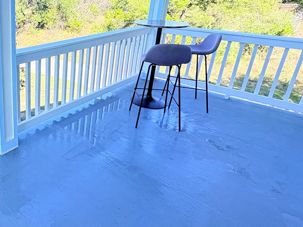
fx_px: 263
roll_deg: -0.1
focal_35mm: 30
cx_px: 30
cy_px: 77
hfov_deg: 52.6
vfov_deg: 46.1
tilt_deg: -19.1
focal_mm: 2.22
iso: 64
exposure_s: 1/384
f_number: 2.2
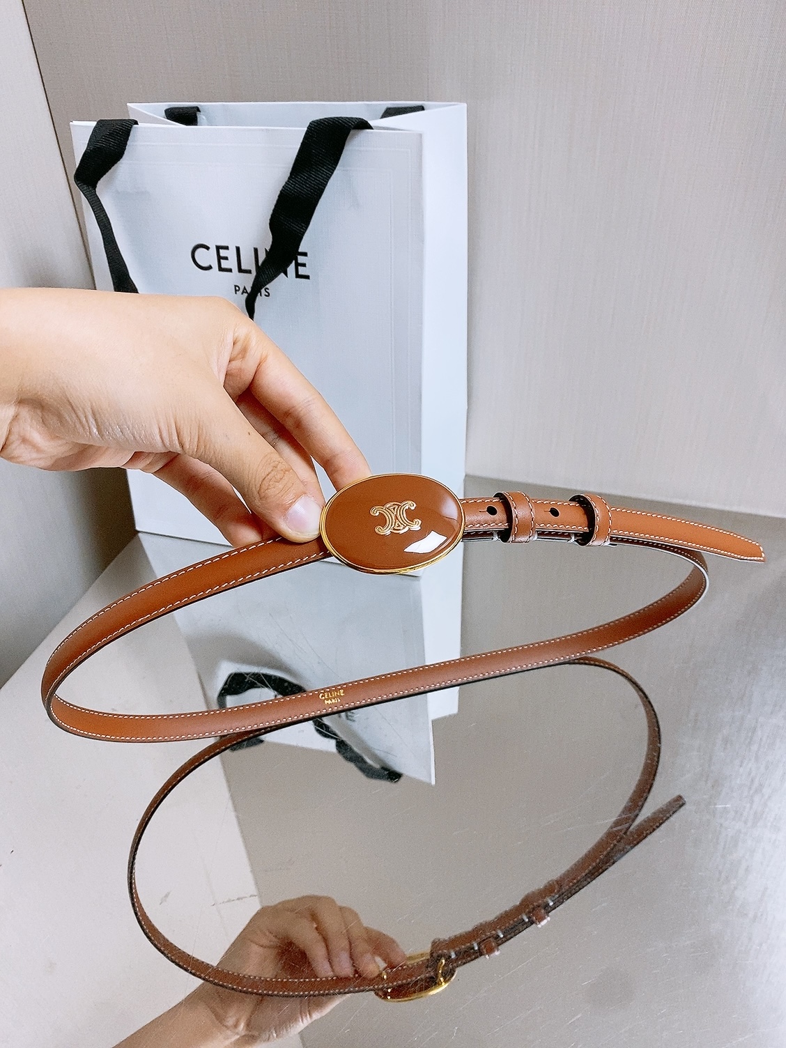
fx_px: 2119
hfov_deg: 21.0
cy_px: 524
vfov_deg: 27.8
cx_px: 393
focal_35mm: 70
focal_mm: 4.25
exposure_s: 1/100
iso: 160
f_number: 1.8
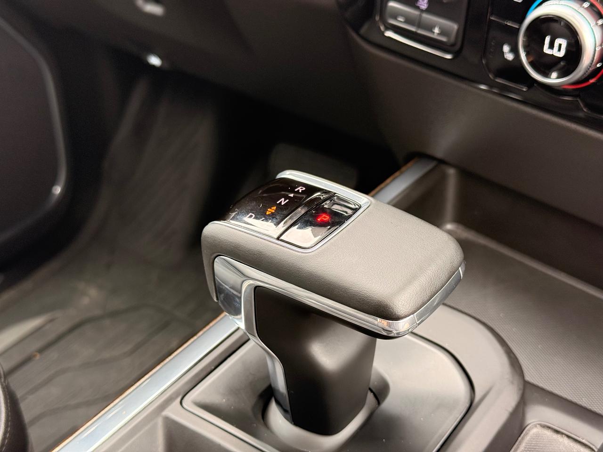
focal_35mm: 48
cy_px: 226
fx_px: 836
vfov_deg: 30.3
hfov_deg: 39.7
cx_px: 302
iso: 160
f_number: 1.78
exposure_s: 1/72
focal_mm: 6.76
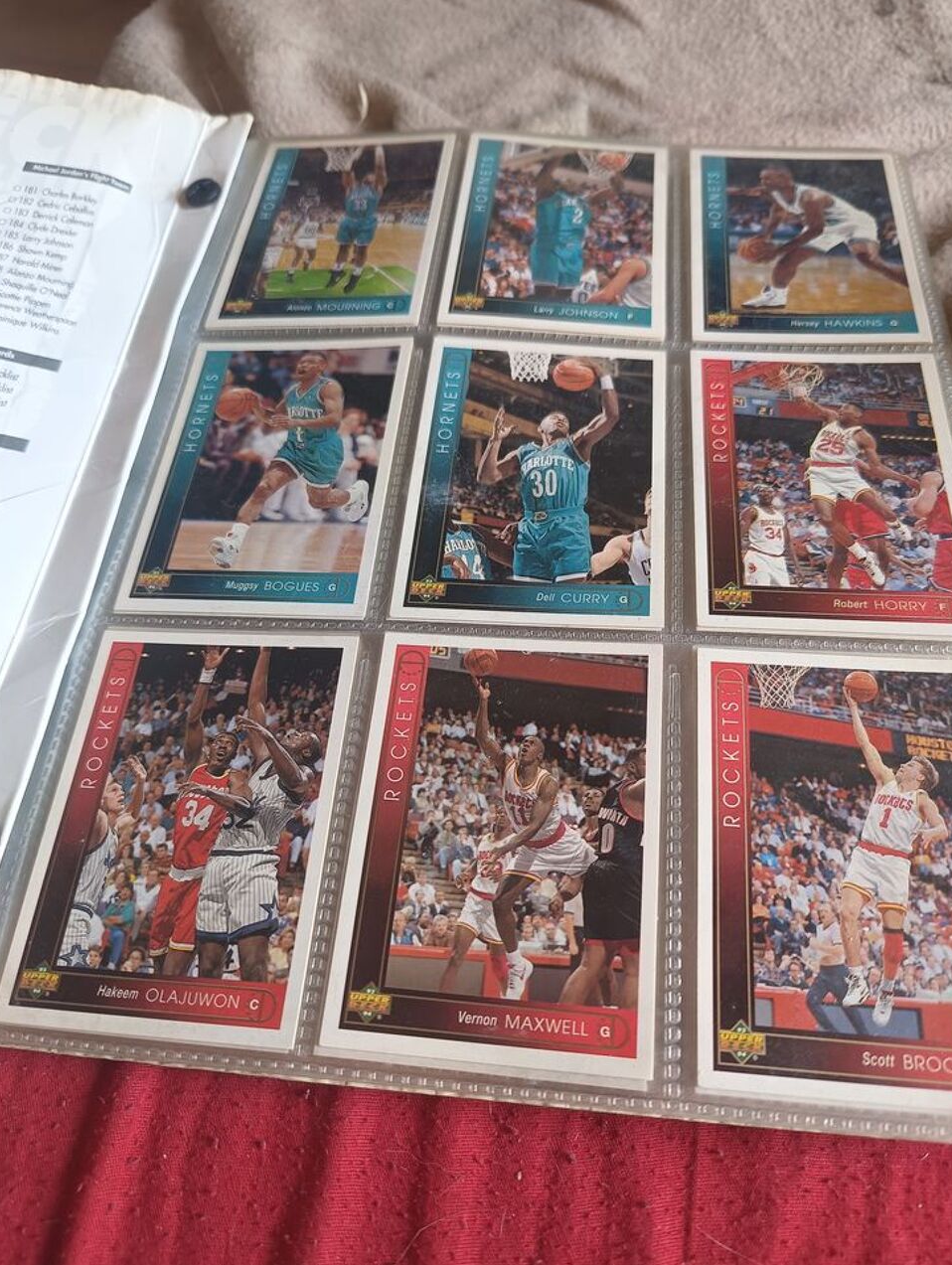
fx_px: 878
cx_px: 475
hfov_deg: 56.9
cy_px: 644
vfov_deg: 71.5
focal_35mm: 24
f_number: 1.69
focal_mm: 6.06
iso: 320
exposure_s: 1/100
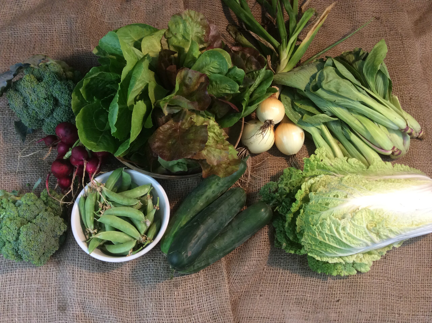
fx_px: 411
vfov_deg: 42.8
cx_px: 216
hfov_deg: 55.4
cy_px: 162
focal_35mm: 33
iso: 80
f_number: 2.4
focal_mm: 3.3
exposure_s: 1/24
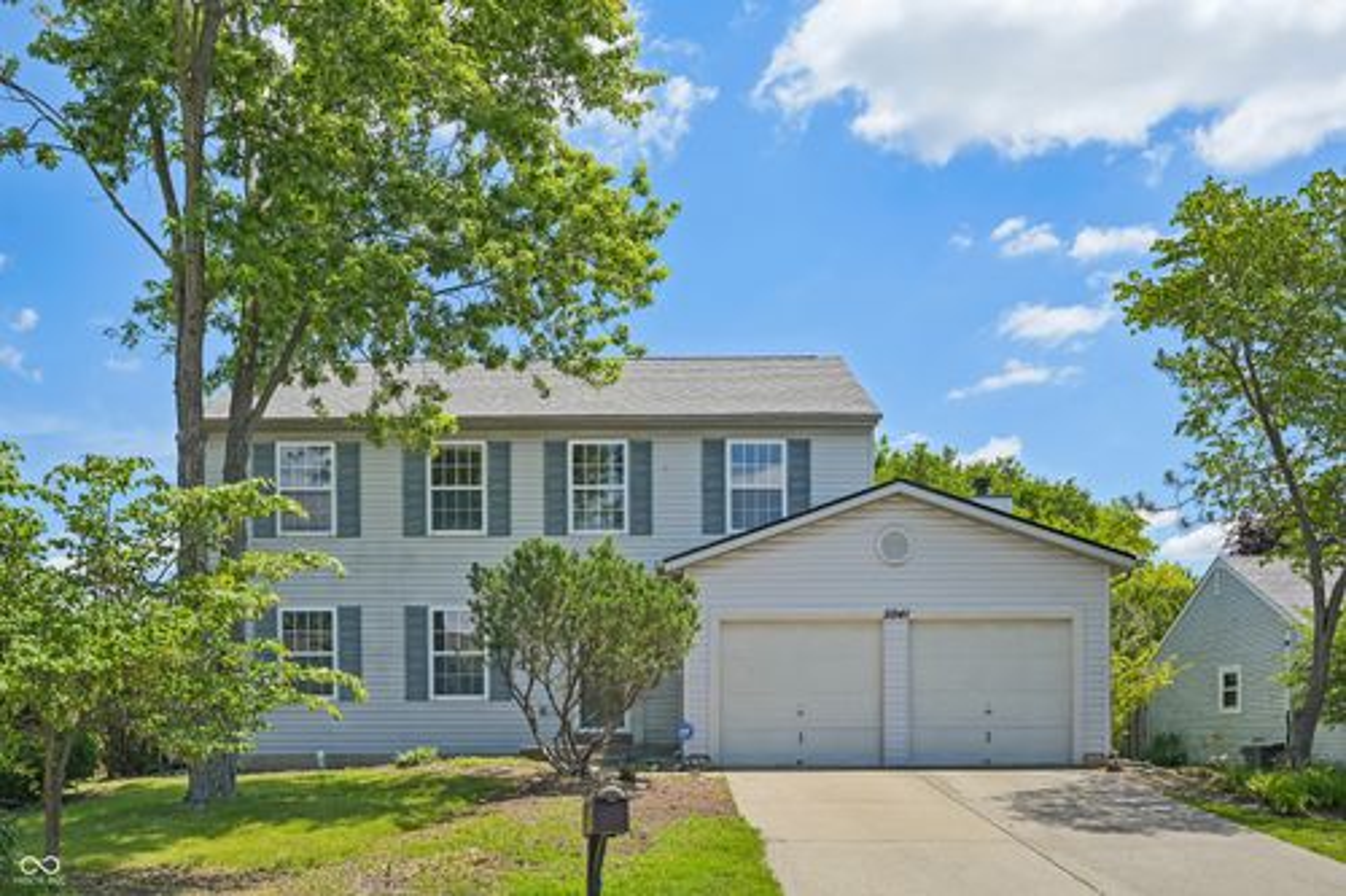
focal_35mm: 30
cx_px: 673
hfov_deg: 62.8
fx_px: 1103
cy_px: 448
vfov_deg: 44.2
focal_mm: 29.5
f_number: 8
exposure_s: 1/320
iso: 100
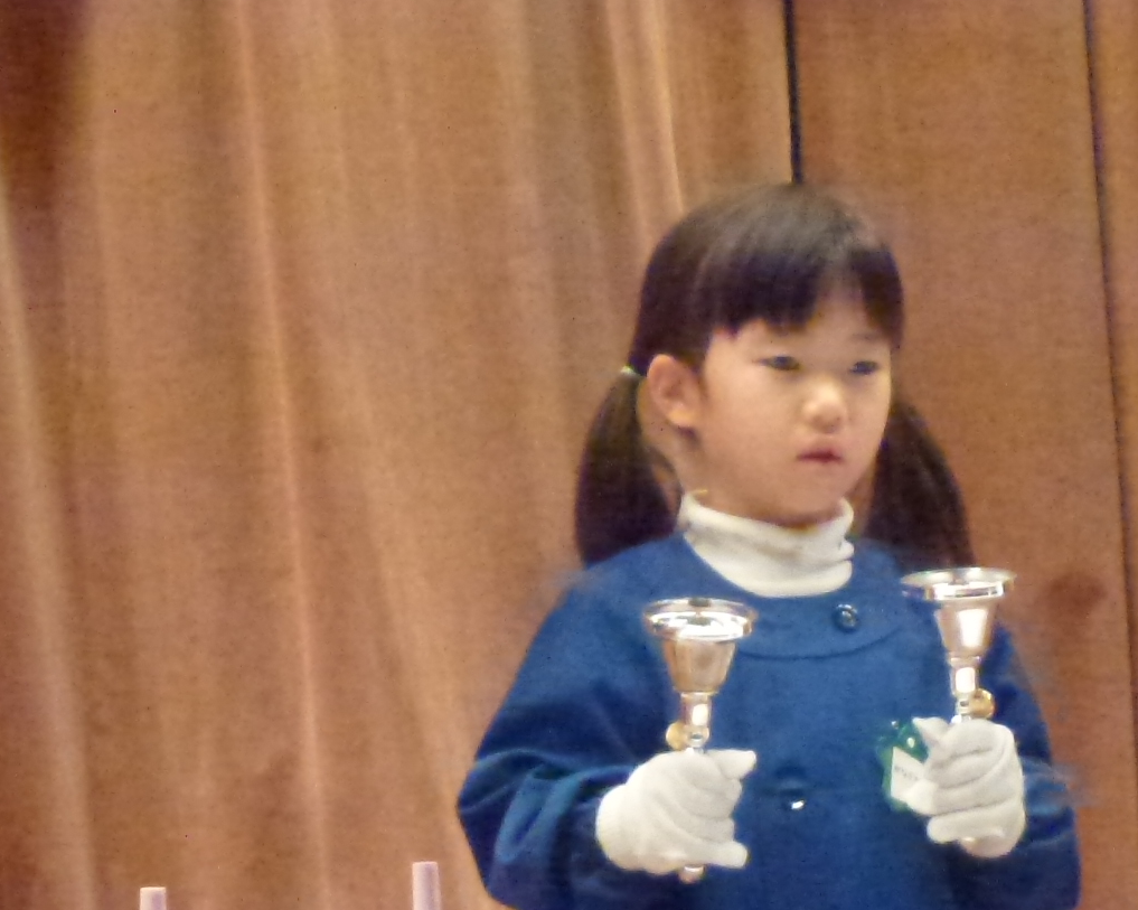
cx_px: 544
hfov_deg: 5.1
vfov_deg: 4.1
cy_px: 717
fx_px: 12829
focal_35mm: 381
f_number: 5.3
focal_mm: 27.7
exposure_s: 1/60
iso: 1600
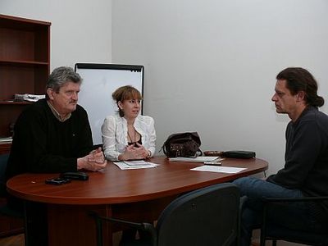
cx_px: 164
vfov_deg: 40.7
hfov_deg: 52.6
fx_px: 332
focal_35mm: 35
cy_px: 123
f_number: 4
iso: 100
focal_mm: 7.4
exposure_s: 1/30
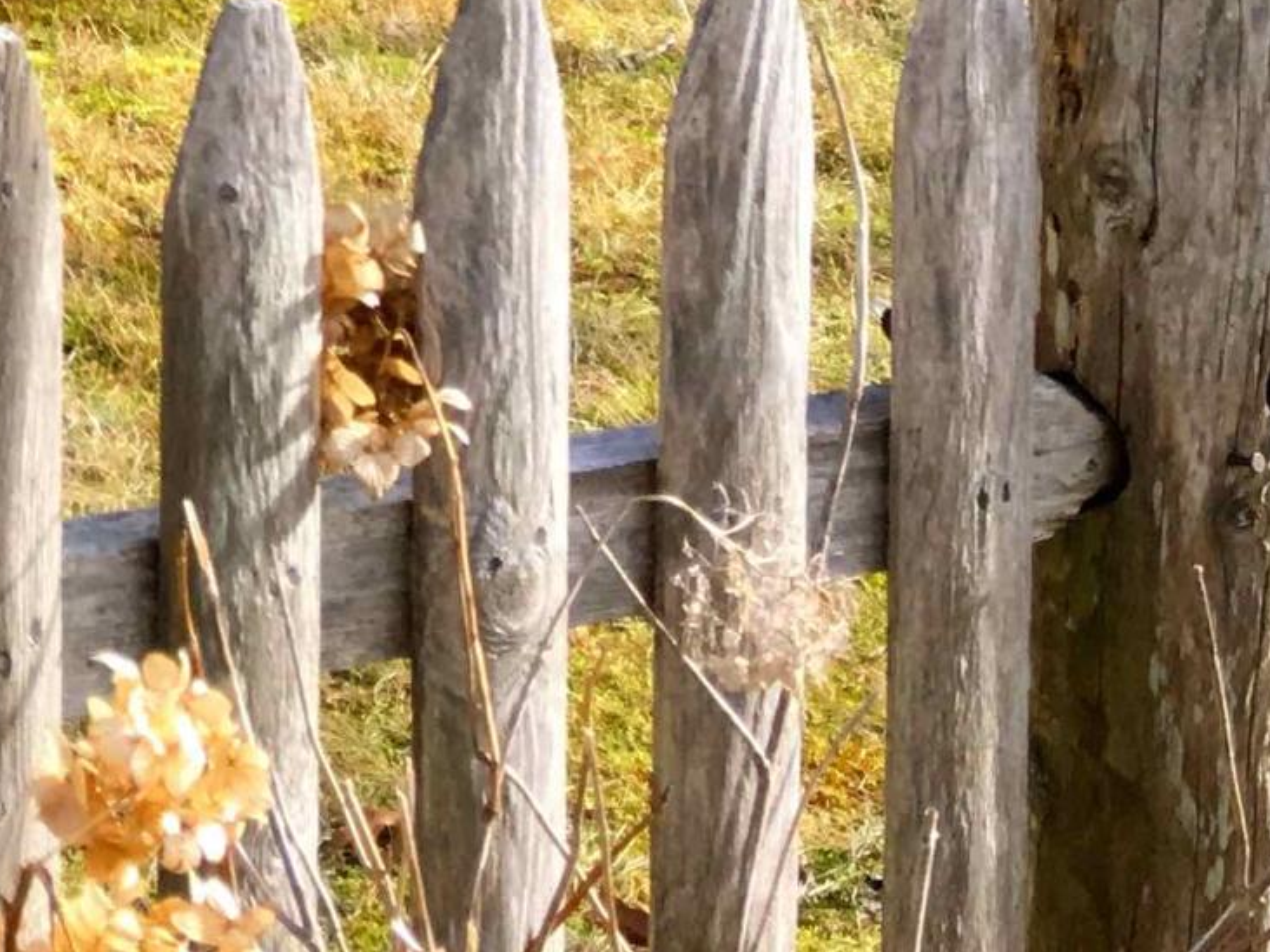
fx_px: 4365
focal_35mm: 119
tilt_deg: -3.6
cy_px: -999
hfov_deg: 14.8
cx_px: -912
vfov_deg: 11.2
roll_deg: +0.0
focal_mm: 4.15
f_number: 2.2
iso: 25
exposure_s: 1/247
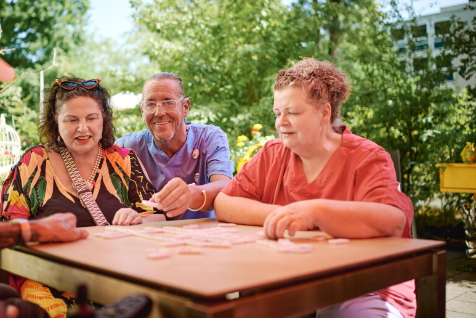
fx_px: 556
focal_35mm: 42
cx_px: 194
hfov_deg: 46.2
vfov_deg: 31.8
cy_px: 128
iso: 160
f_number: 2
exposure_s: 1/2000
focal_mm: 35
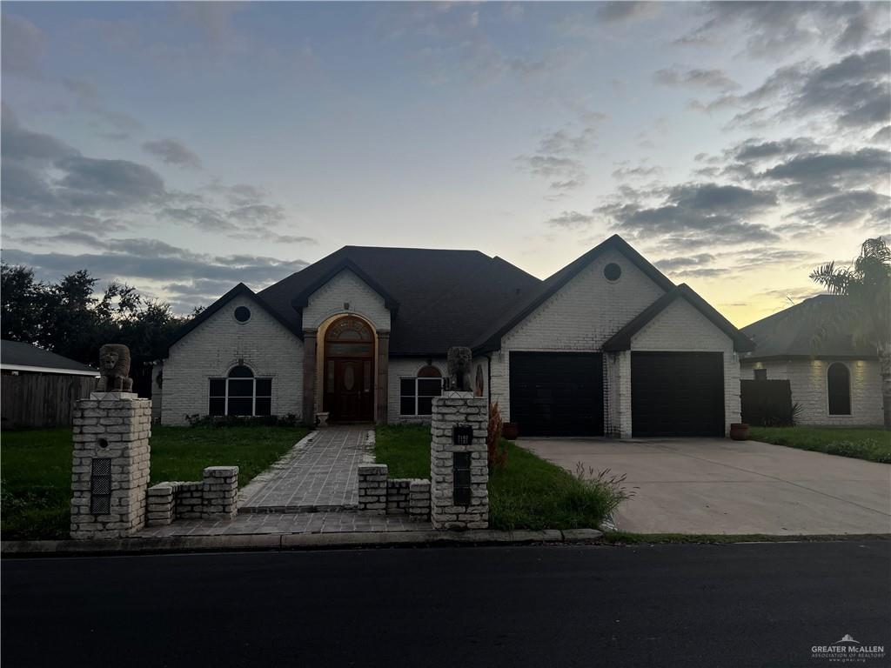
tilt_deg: +4.4
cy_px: 334
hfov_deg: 67.3
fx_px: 669
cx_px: 446
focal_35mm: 26
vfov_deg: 53.1
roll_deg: -0.2
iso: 50
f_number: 1.5
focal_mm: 5.7
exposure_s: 1/121
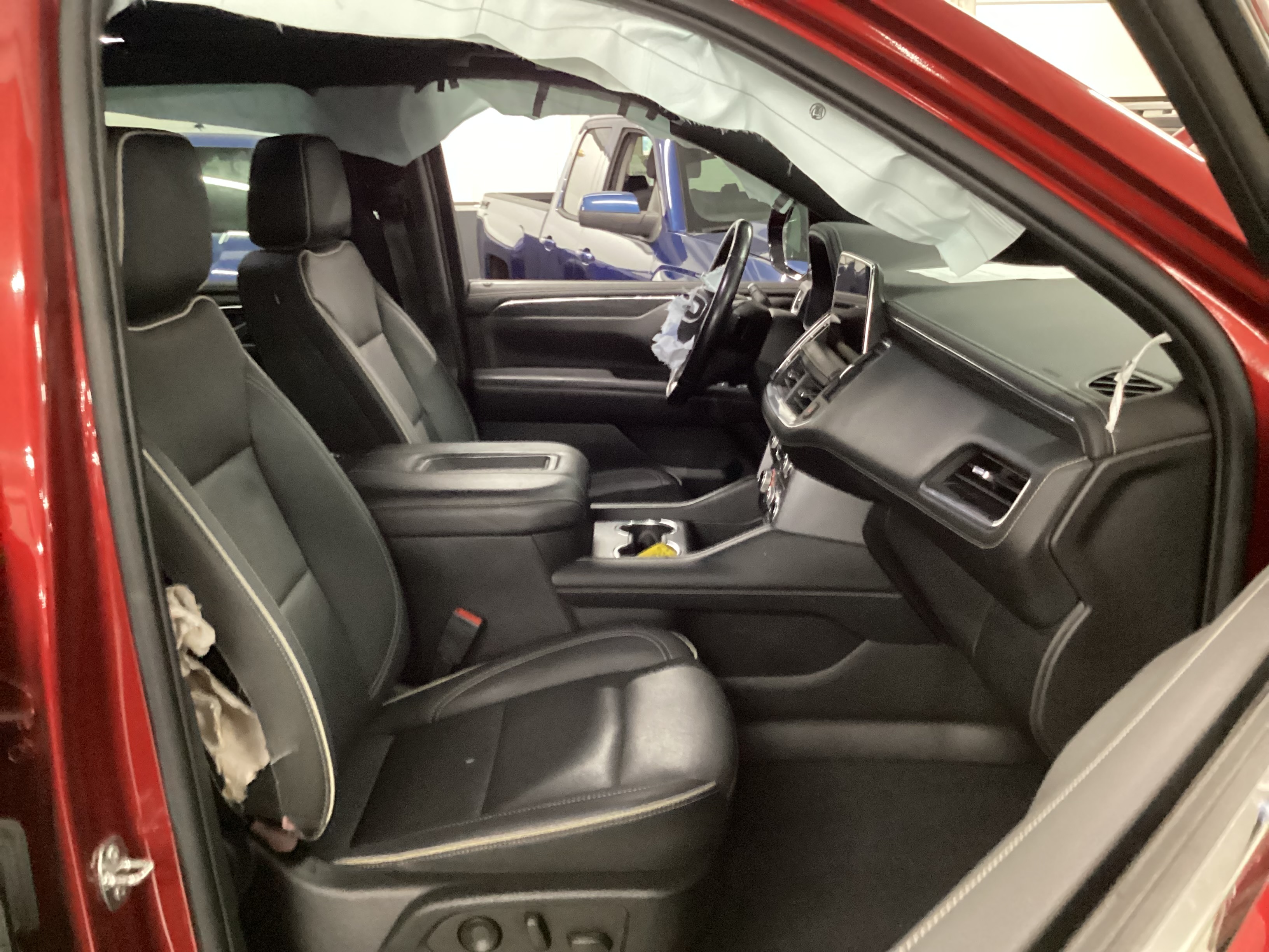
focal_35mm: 31
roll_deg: +1.3
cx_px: 634
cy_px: 476
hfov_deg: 58.4
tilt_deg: -19.0
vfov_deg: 45.4
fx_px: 1136
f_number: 2.4
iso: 640
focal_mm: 3.3
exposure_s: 1/25
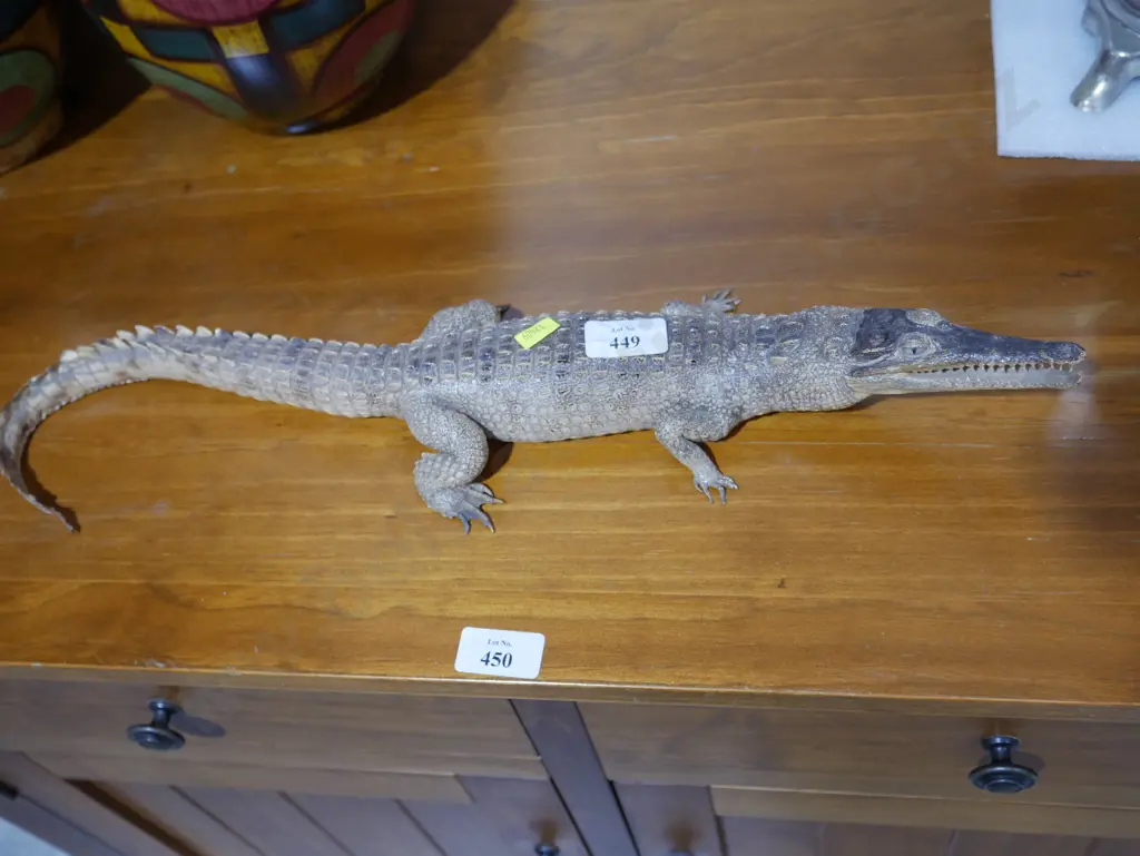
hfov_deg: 51.3
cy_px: 428
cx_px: 570
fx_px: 1186
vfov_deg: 39.7
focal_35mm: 36
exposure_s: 1/60
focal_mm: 18
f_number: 4
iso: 500
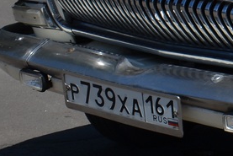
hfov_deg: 9.4
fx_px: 1366
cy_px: -110
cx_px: 397
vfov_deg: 6.4
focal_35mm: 211
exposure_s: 1/400
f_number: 10
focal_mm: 26
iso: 100
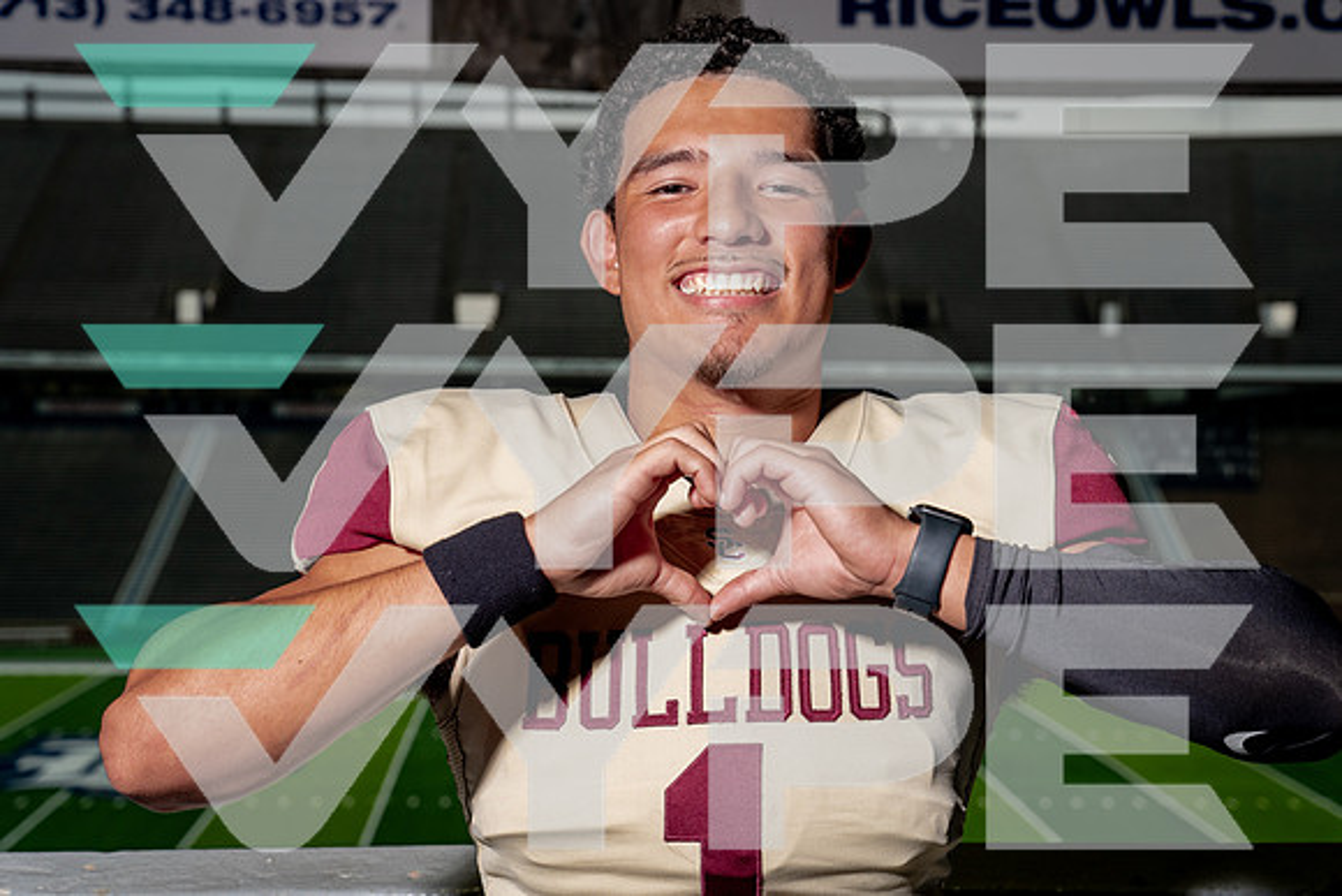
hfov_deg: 34.5
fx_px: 2163
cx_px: 671
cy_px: 448
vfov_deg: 23.4
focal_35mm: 58
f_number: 6.3
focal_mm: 58
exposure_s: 1/250
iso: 640
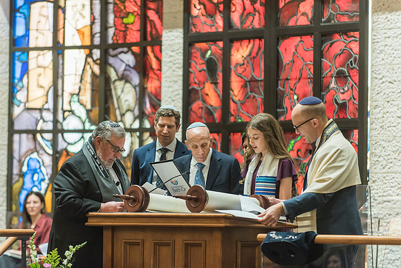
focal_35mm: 208
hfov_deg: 9.9
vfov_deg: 6.6
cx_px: 200
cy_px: 129
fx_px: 2316
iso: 1250
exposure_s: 1/100
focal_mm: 200
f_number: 2.8
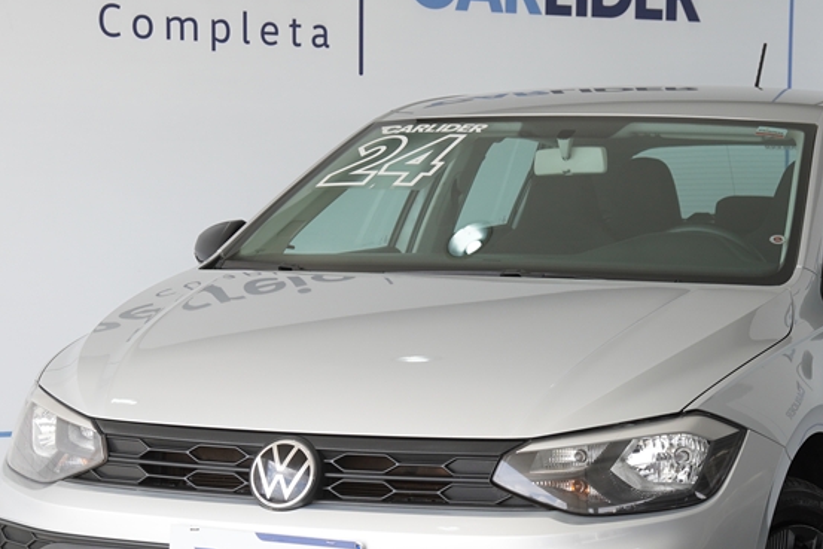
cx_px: 530
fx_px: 2857
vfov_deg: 11.0
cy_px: 423
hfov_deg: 16.4
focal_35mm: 125
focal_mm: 45
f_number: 4.5
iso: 160
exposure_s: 1/200
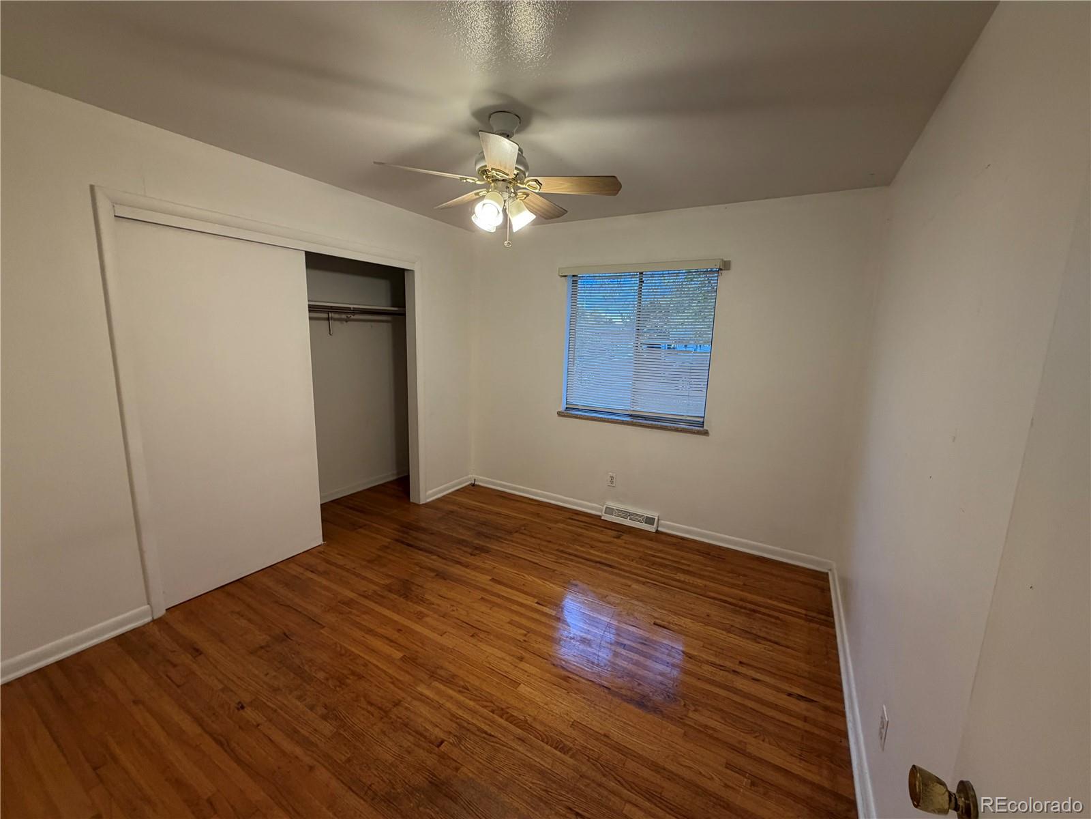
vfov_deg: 85.7
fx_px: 441
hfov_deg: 102.1
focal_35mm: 14
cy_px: 410
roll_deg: -1.2
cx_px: 546
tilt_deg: -9.3
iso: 200
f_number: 2.2
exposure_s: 1/60
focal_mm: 2.22
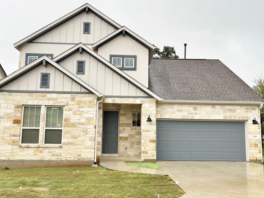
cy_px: 99
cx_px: 131
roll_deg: -2.3
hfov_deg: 55.4
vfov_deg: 42.9
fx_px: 252
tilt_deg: +7.3
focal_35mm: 33
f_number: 1.6
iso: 32
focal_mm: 5.1
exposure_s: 1/125
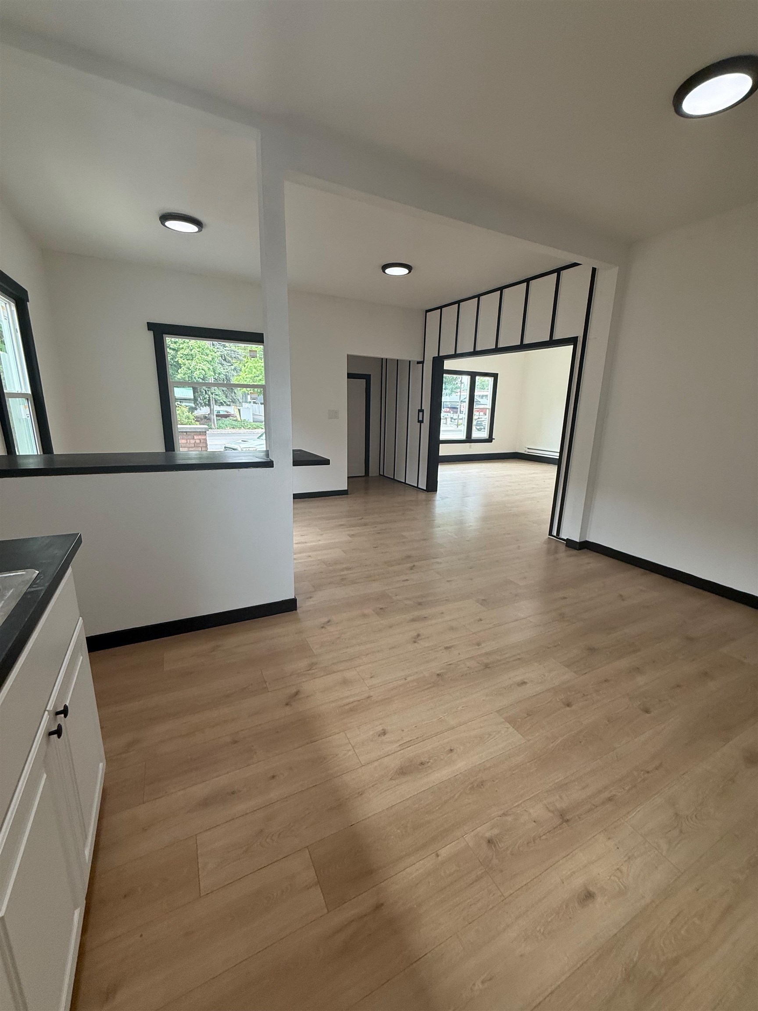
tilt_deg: -12.9
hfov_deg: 85.7
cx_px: 379
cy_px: 506
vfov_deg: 102.1
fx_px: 409
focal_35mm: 14
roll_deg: -1.0
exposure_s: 1/120
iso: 125
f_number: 2.2
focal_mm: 2.22
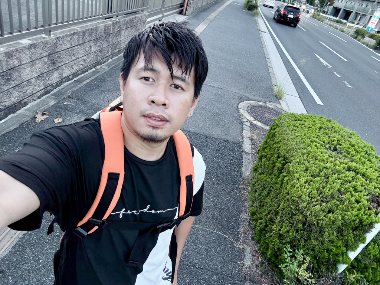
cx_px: 190
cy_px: 142
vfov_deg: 58.9
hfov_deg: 73.9
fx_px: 252
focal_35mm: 23
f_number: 1.9
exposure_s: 1/60
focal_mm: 2.69
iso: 200
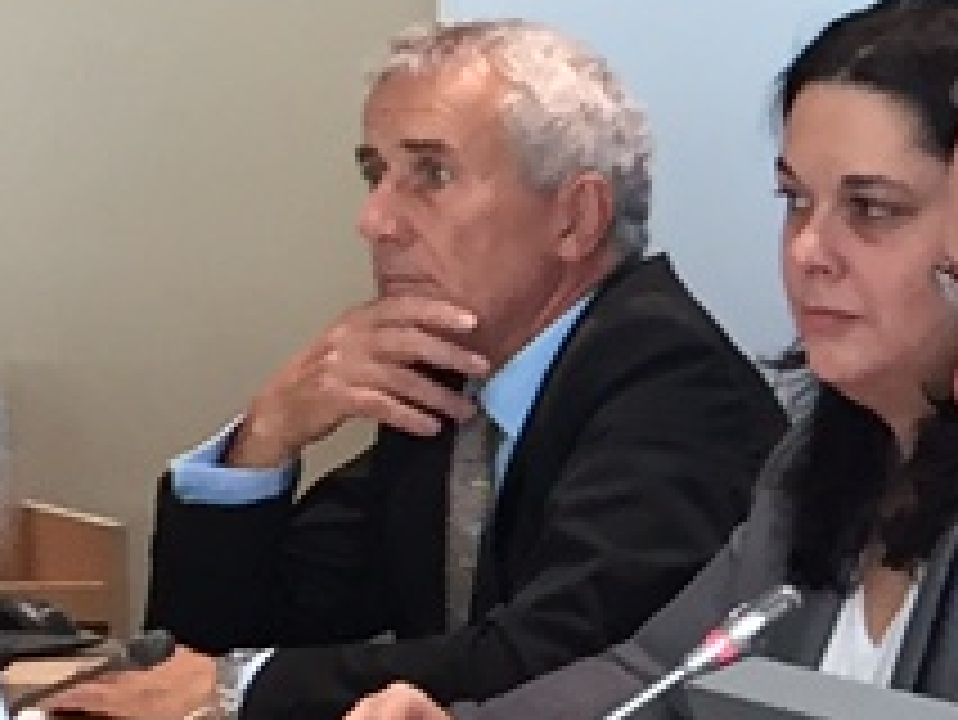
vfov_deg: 6.6
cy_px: 963
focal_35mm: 222
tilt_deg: -10.8
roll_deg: -1.5
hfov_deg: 8.4
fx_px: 6147
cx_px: 2051
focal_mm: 4.15
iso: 80
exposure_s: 1/33
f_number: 2.2
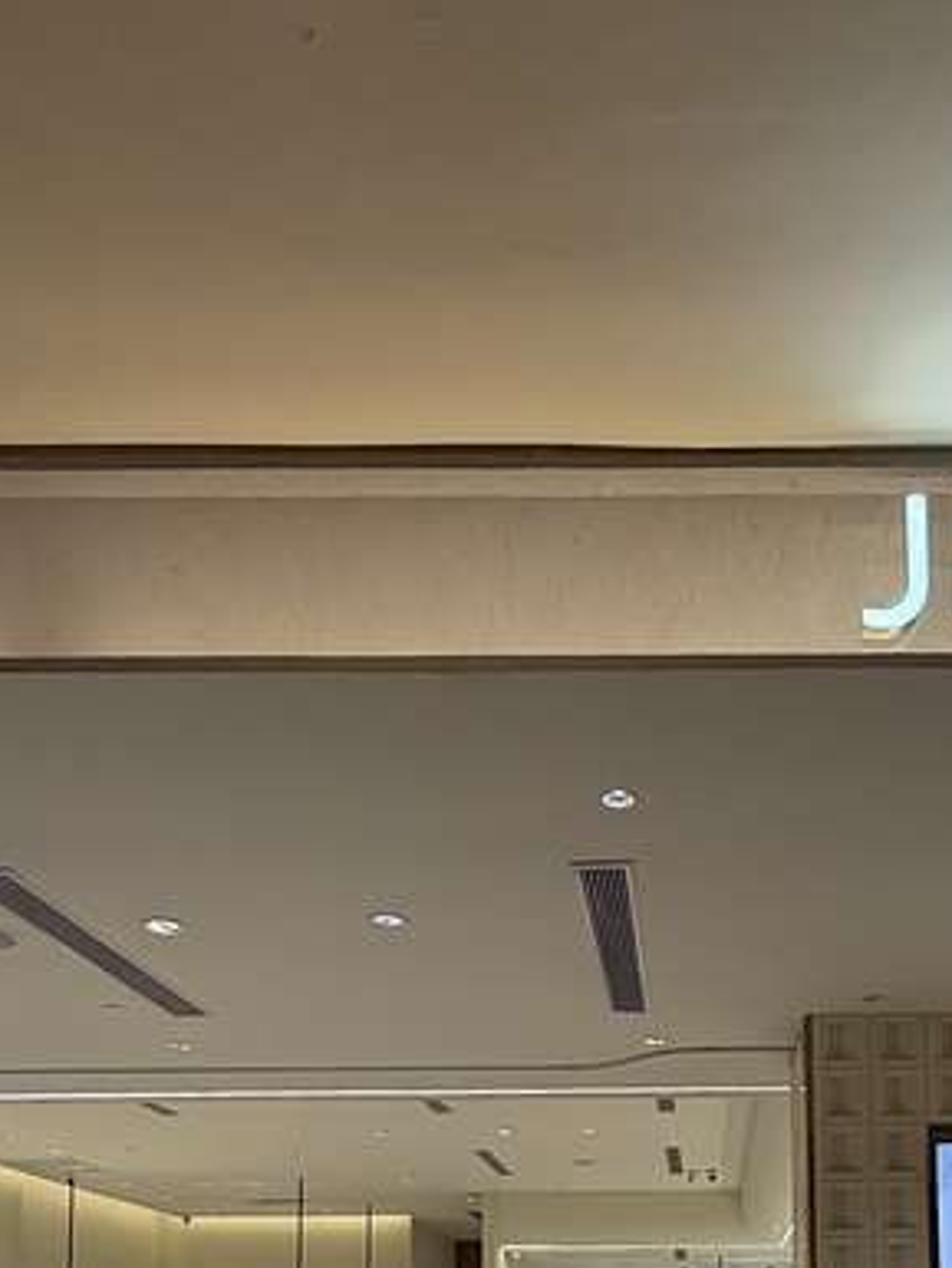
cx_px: 712
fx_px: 1173
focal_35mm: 32
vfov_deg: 46.7
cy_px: 1288
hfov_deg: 42.8
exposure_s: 1/120
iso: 200
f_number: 2.2
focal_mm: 2.22
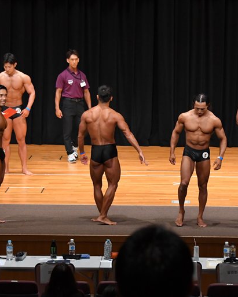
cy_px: 148
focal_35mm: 174
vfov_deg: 11.1
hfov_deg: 8.9
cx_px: 157
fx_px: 1532
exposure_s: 1/400
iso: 4000
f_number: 5.6
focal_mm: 82
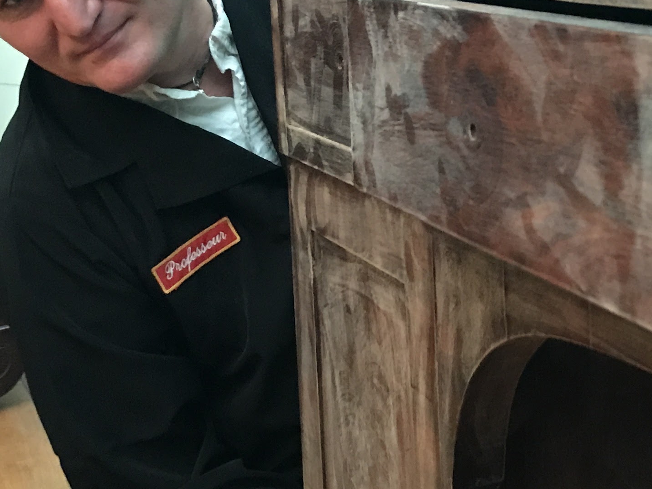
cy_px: 122
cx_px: 562
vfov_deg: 18.5
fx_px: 1488
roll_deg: +2.5
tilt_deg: -7.5
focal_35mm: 79
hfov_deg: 24.2
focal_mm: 3.99
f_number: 1.8
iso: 100
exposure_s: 1/6
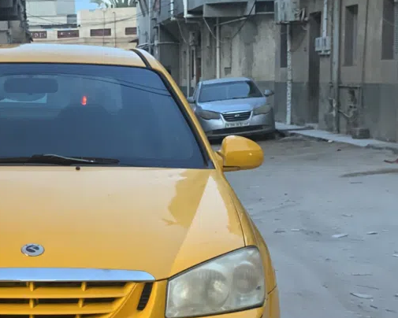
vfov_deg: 14.8
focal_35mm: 103
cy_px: 266
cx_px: 26
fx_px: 1213
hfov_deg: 18.3
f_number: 2
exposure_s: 1/25
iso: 320
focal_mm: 6
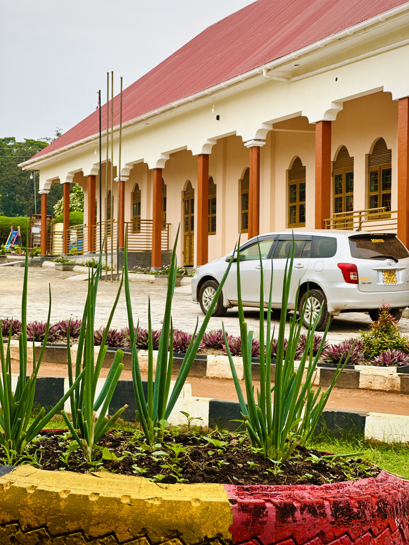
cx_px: 204
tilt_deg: +1.2
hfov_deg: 19.1
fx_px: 1213
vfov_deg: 25.3
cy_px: 272
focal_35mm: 77
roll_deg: -1.6
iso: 25
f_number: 2.8
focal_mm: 9
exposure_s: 1/173
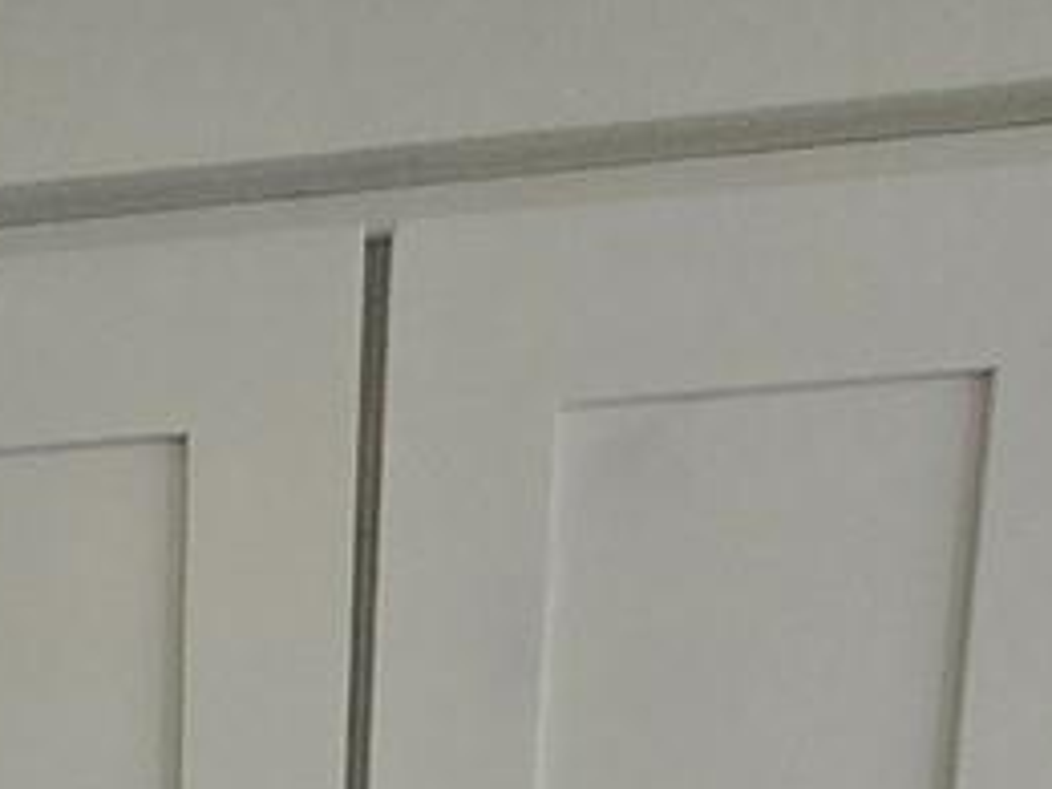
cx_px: -320
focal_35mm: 80
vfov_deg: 11.6
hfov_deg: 21.9
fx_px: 2431
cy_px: 2290
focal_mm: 2.2
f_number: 2.2
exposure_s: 1/120
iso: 80
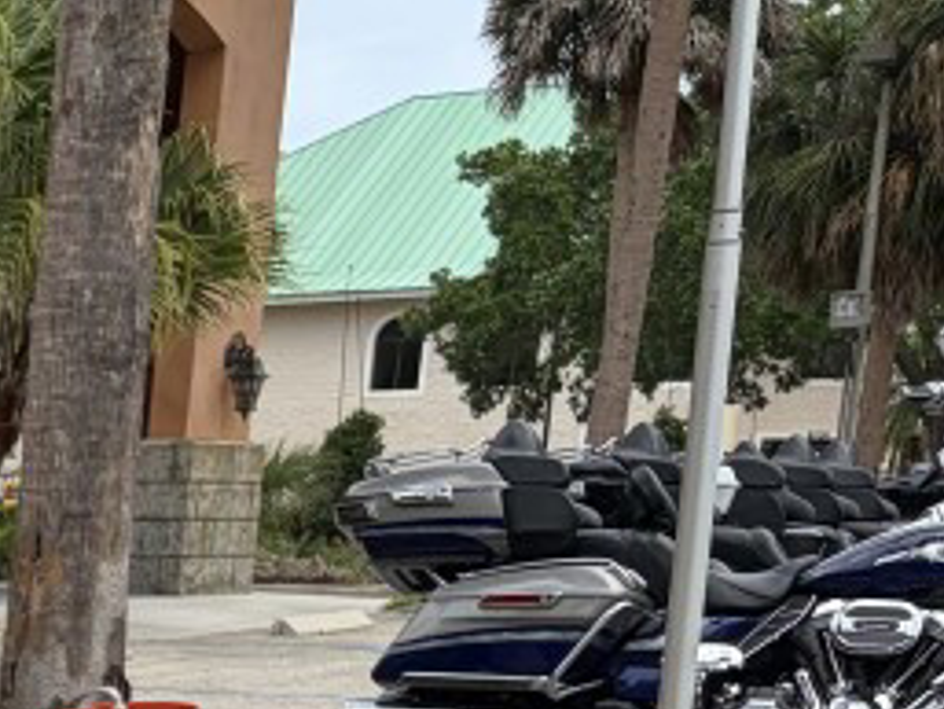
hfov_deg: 14.7
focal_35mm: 108
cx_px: -1005
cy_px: 1231
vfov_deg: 12.6
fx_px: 2947
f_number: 1.6
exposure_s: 1/1337
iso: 50
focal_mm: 5.96
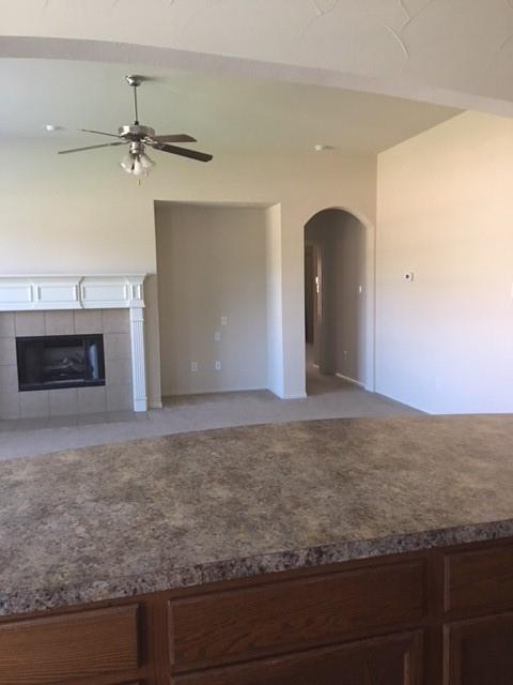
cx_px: 256
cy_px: 342
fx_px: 573
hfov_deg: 48.2
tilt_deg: -5.1
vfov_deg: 61.7
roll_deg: +0.5
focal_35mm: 29
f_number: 2.2
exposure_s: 1/10
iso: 80
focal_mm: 4.15
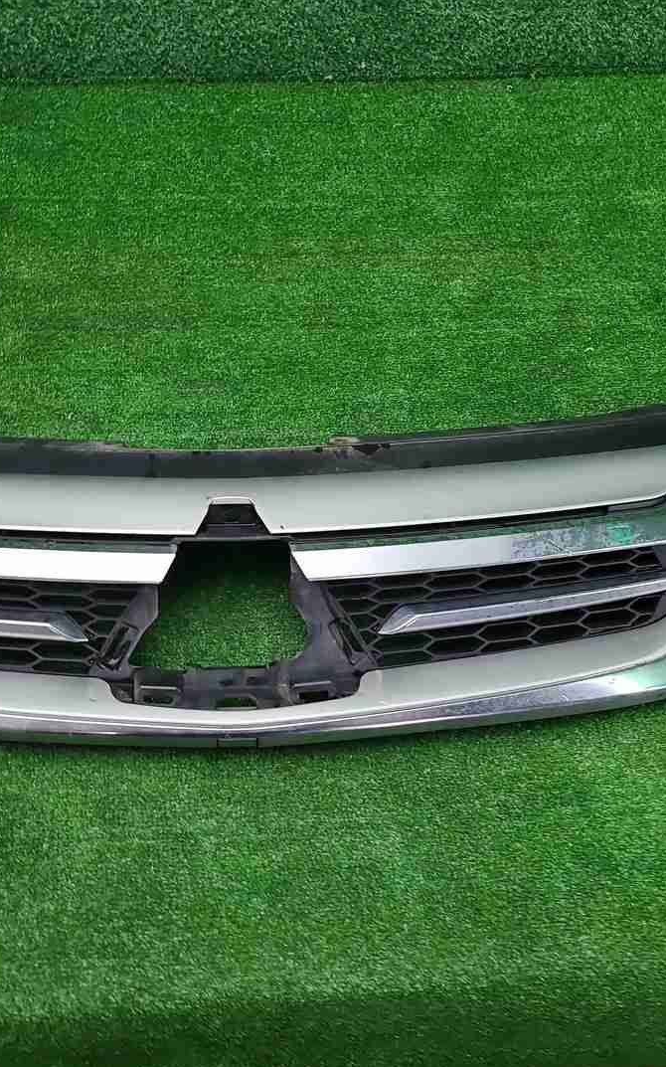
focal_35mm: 37
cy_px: 535
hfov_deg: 34.2
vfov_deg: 52.8
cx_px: 241
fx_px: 1075
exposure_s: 1/50
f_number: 1.8
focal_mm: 5.4
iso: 106
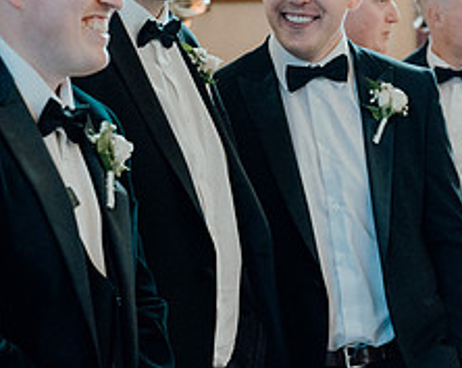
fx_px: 1611
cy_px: 126
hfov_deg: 16.3
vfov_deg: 13.0
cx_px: 169
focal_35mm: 118
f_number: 3.5
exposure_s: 1/200
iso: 4000
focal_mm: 48
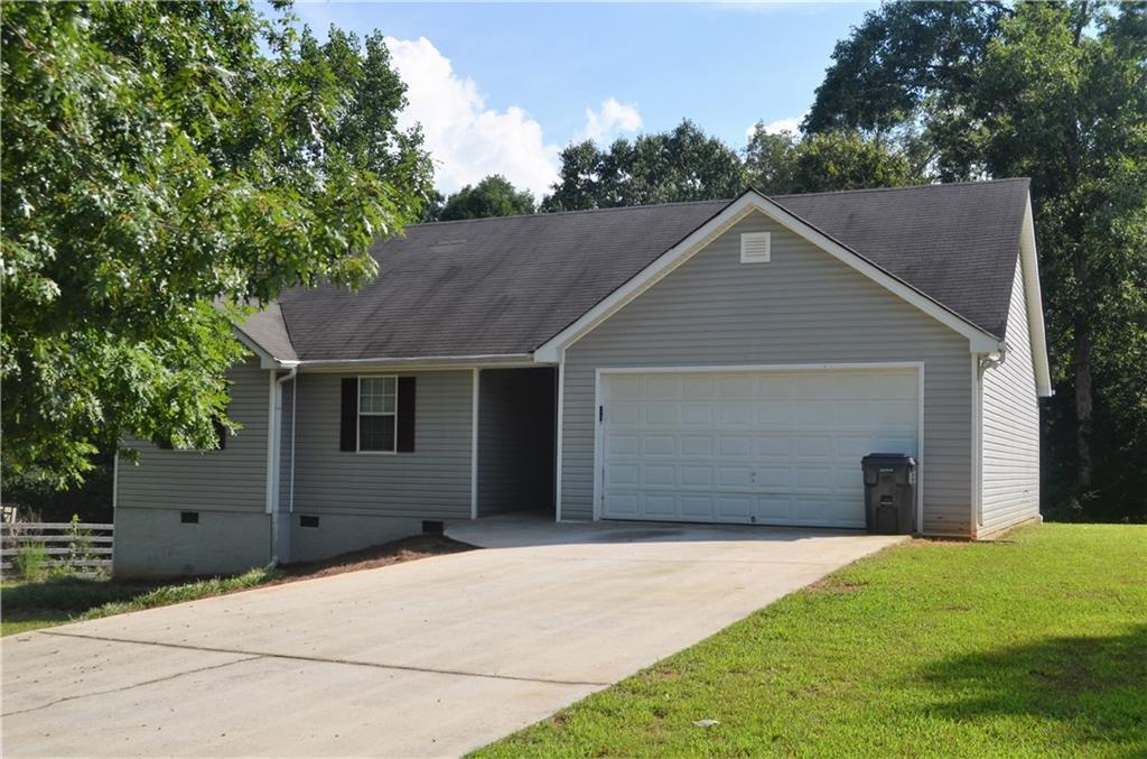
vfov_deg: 34.0
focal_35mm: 39
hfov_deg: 49.7
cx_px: 574
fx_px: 1239
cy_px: 380
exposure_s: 1/250
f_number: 8
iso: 100
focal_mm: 26
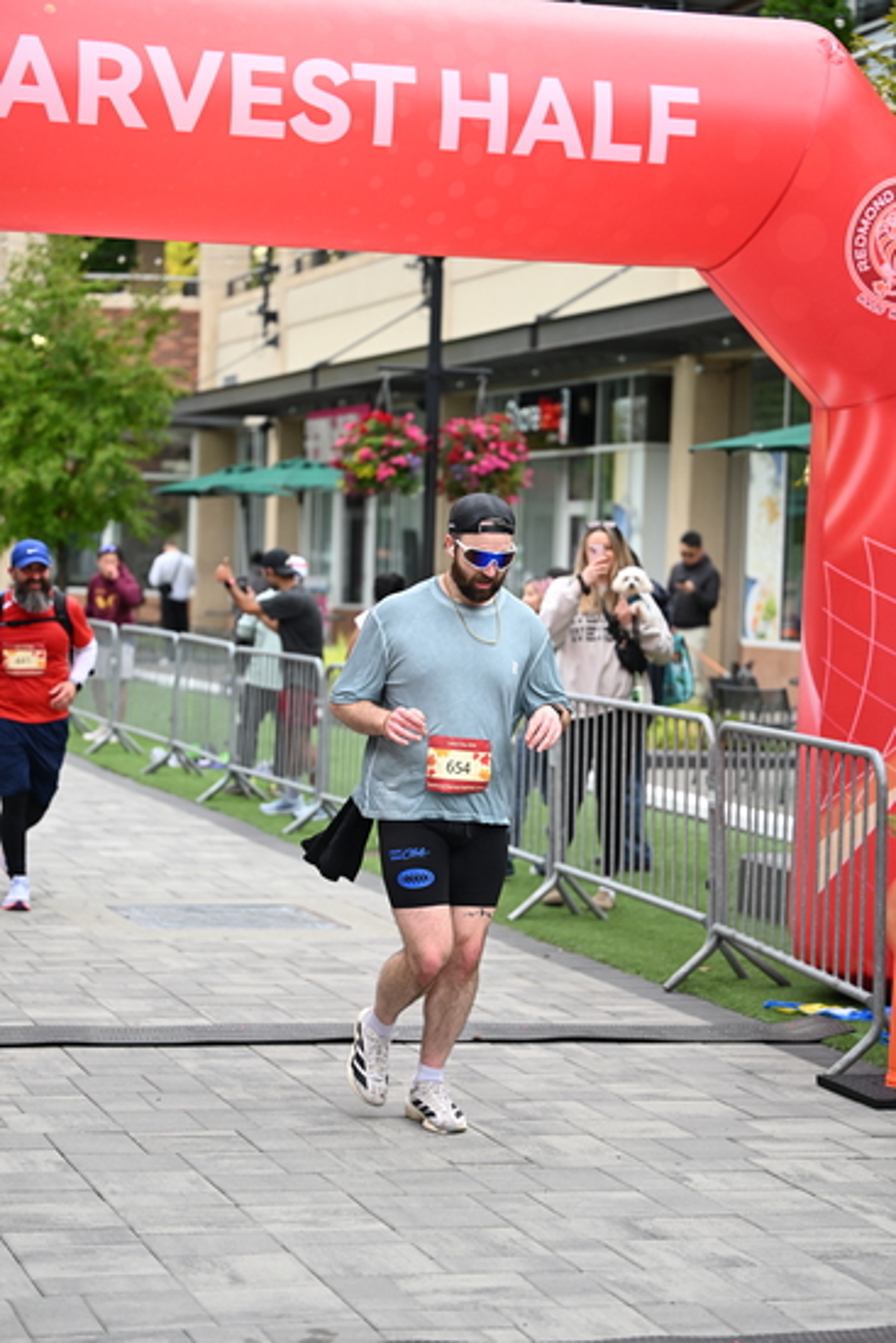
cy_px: 672
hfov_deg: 17.3
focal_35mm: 79
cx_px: 448
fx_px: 2947
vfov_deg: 25.7
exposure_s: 1/2000
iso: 640
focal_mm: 79
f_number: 2.8
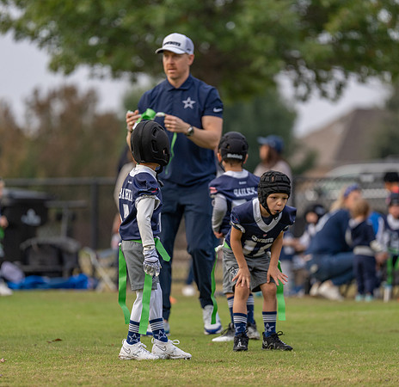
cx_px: 193
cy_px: 201
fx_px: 3563
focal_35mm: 277
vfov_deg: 6.2
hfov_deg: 6.4
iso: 320
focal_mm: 200
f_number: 2.8
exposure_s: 1/1000
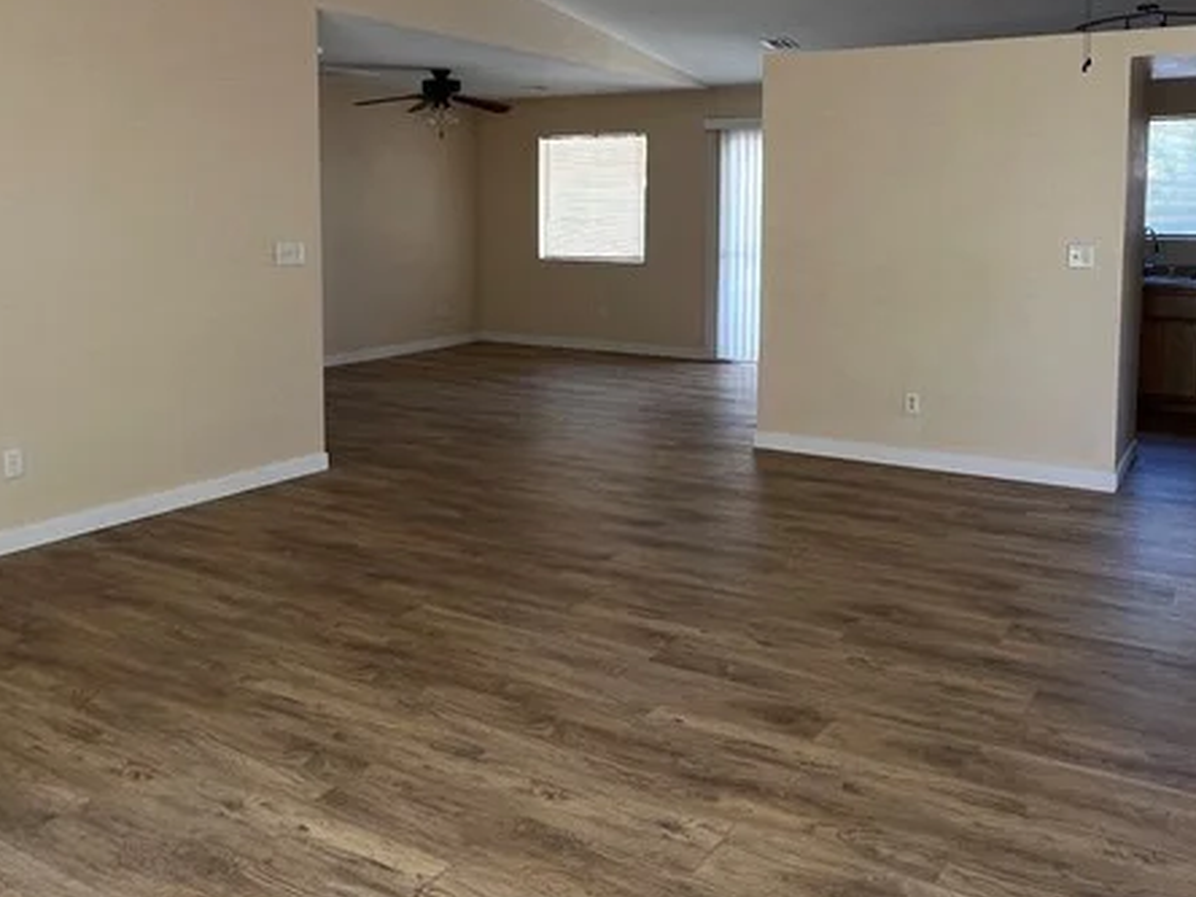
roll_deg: -0.2
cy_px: 302
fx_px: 1037
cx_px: 628
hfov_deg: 59.9
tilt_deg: -4.9
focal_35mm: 30
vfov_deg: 46.1
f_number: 1.8
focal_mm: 1.57
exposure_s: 1/99
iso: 125
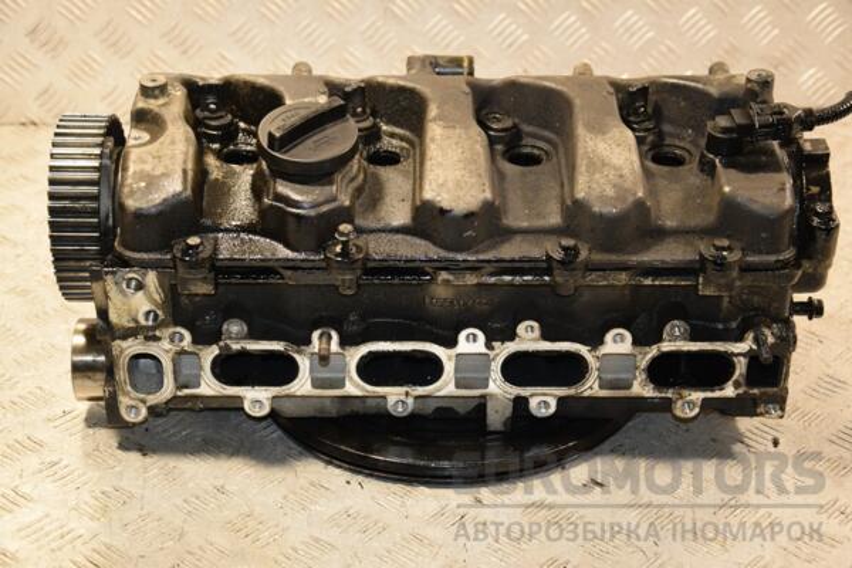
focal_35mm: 72
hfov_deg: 28.1
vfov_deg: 18.9
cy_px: 284
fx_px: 1704
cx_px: 426
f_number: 4.8
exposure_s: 1/125
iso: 800
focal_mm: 48
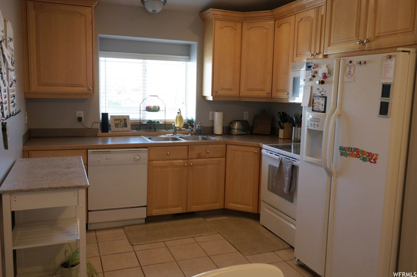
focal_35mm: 30
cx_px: 208
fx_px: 347
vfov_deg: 43.6
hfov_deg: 62.0
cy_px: 138
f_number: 3.5
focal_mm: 20
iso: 200
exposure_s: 1/40
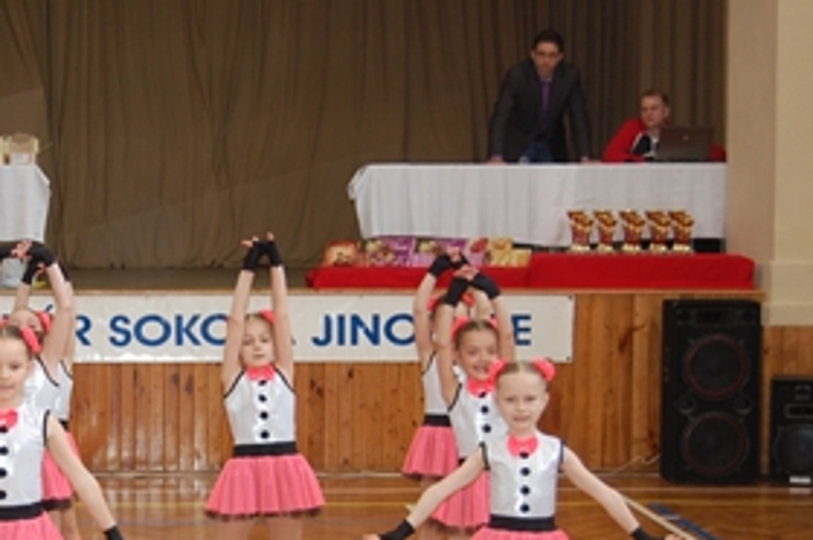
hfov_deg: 21.9
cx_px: 102
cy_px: 398
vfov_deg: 14.9
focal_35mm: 91
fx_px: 2053
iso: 560
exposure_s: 1/60
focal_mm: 34
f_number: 4.5
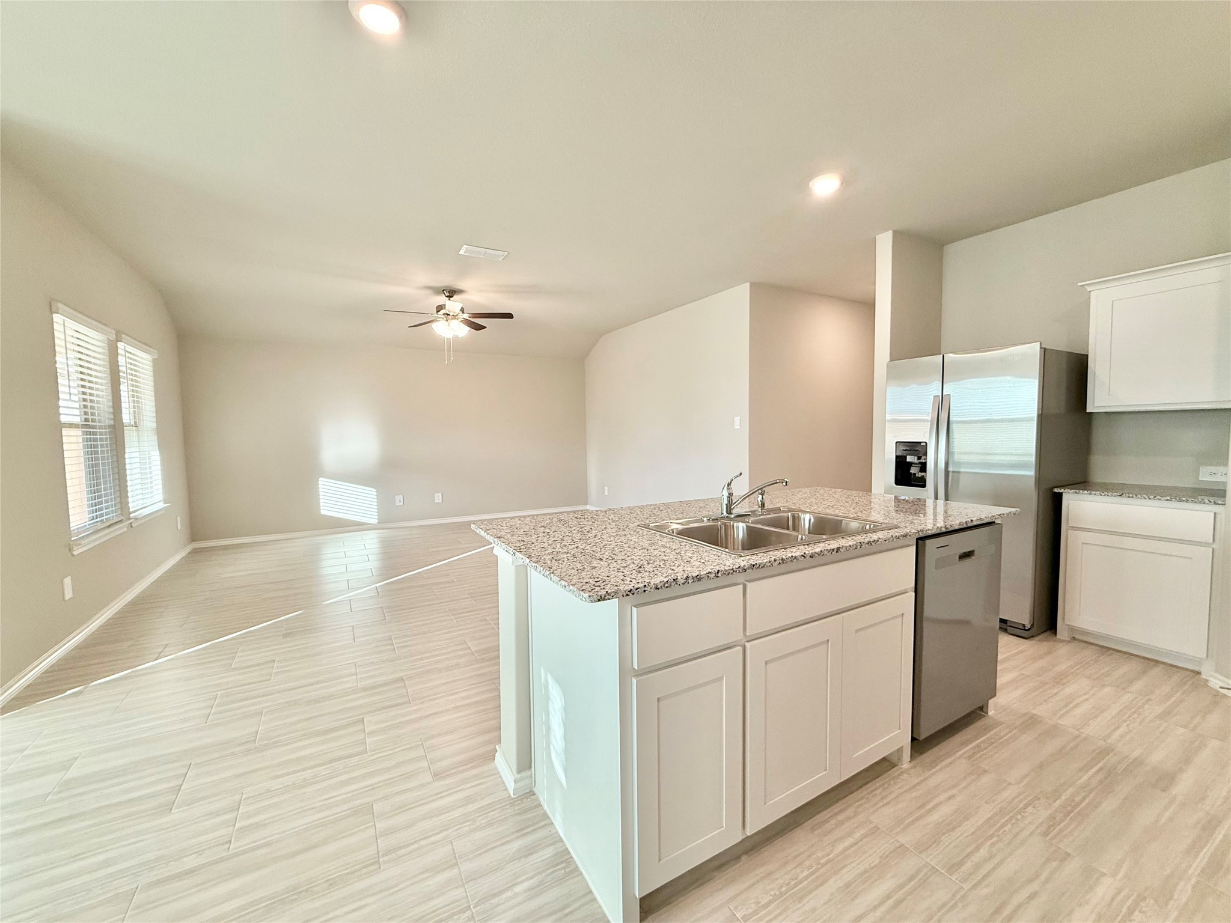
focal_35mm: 14
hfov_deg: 102.1
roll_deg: +0.7
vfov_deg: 85.7
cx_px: 616
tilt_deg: -2.4
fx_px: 498
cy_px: 462
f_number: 2.2
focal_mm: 2.22
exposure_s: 1/120
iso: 160
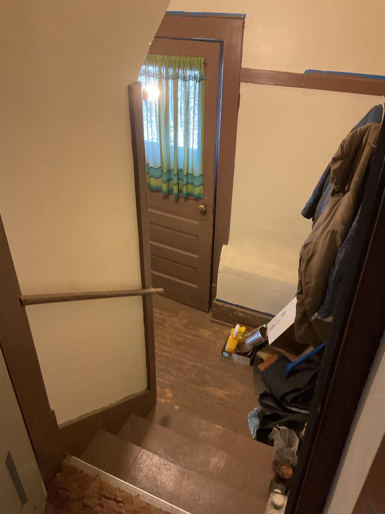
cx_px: 192
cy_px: 257
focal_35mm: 29
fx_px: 430
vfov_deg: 61.7
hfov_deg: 48.2
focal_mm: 3
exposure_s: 1/40
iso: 250
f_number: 1.8
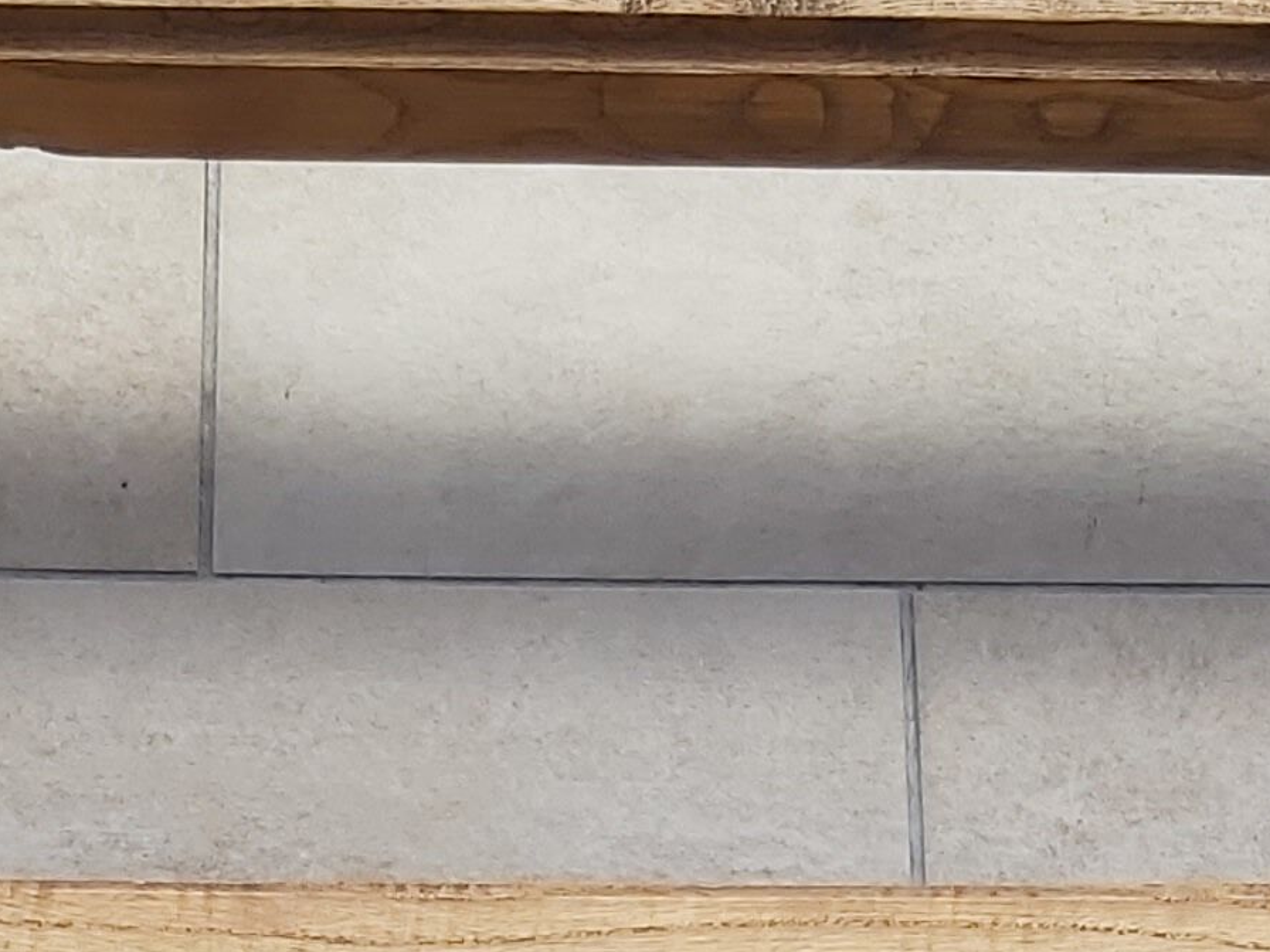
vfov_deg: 11.8
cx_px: 558
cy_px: 1649
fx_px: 4293
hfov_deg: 16.8
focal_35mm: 117
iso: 64
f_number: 1.7
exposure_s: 1/557
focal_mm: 3.92
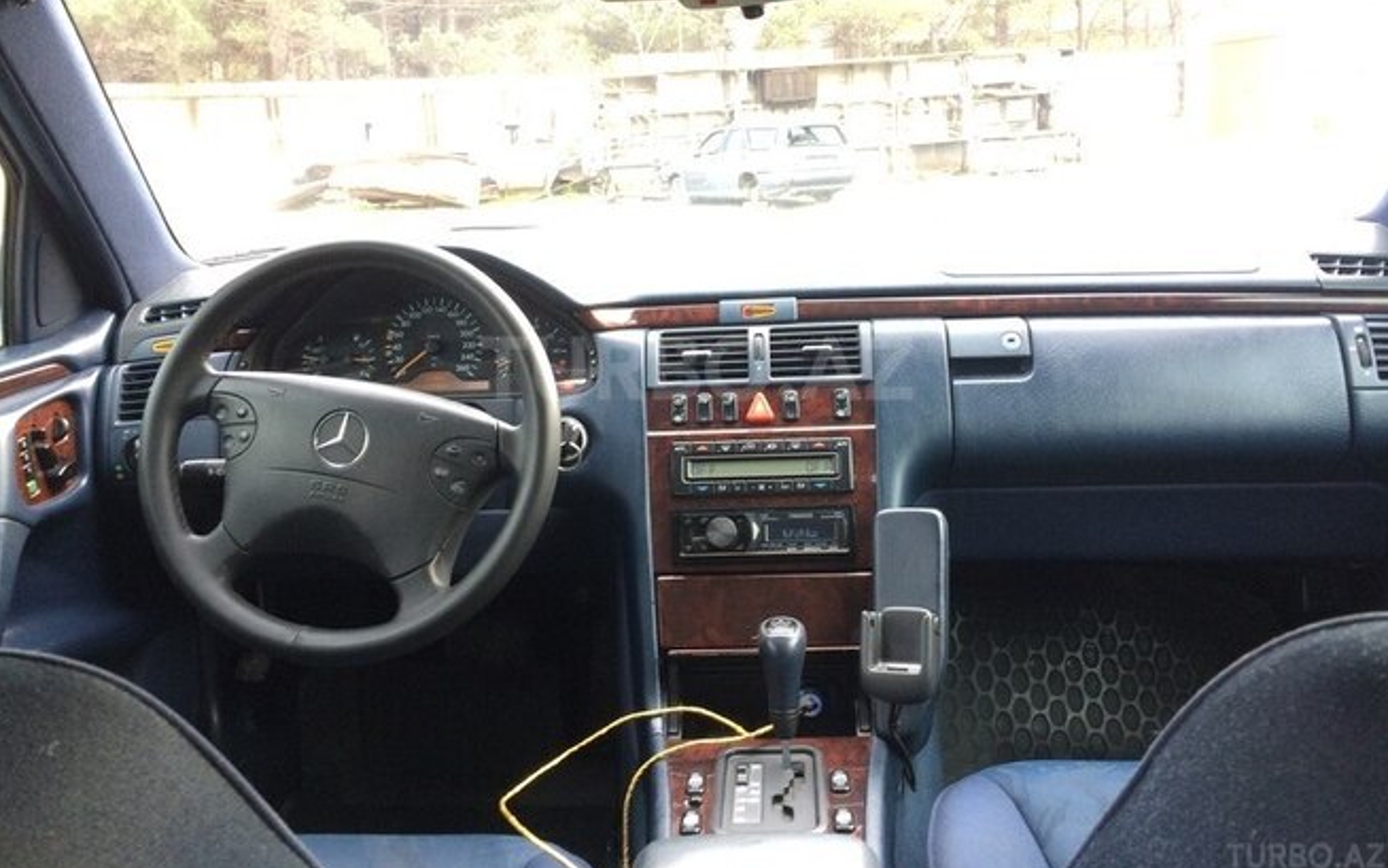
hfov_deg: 61.2
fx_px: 1173
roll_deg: +2.5
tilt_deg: -11.5
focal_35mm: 31
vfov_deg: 40.5
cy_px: 368
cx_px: 696
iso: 125
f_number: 2.2
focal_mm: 4.15
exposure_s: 1/33
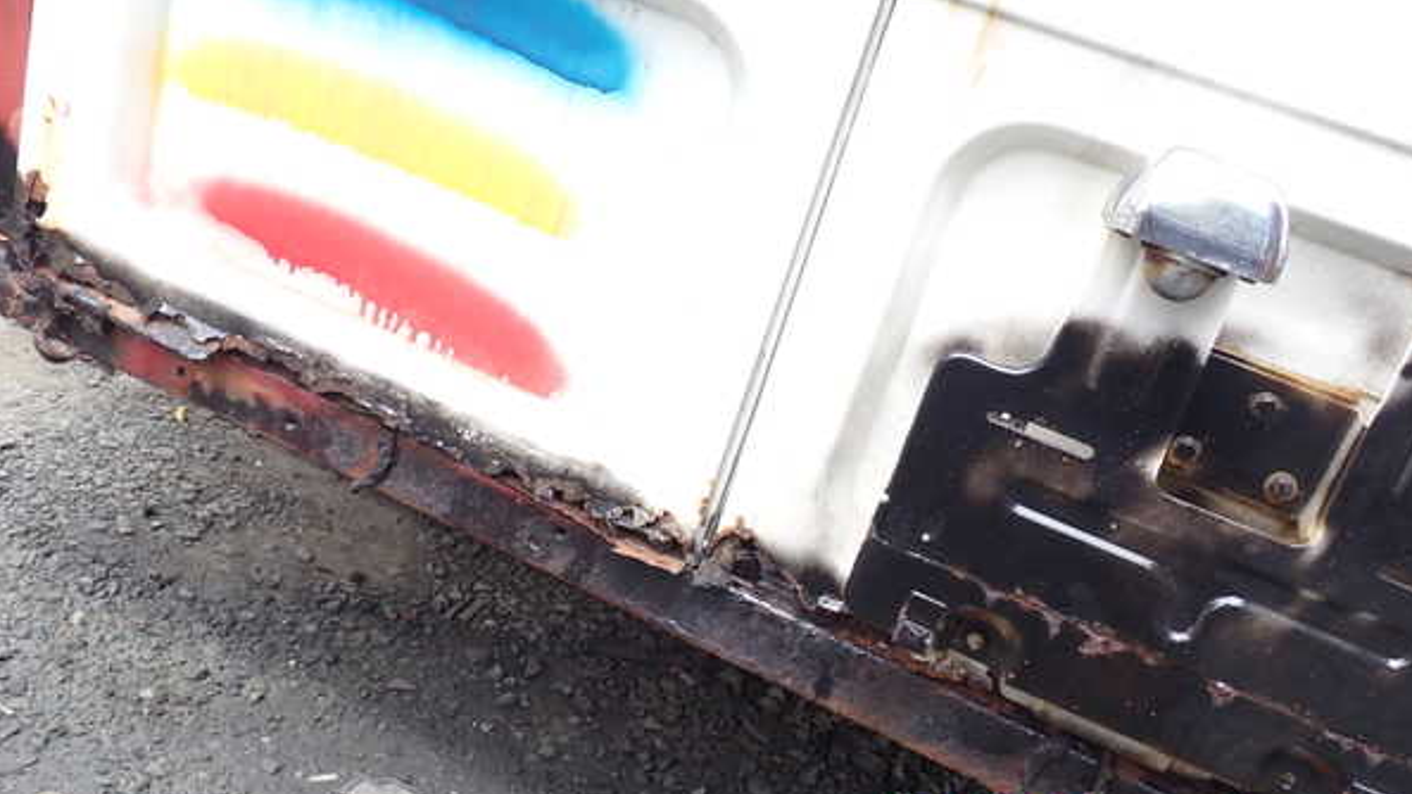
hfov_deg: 59.5
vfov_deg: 35.5
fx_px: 1235
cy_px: 319
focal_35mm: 33
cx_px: 711
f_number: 3.2
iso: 100
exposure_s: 1/160
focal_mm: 5.4
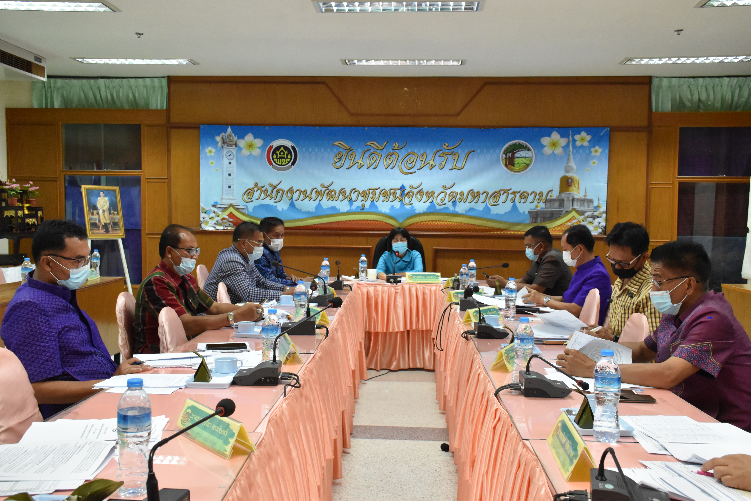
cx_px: 376
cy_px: 250
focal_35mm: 39
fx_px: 814
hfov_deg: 49.6
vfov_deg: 34.2
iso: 4000
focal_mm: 26
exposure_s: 1/125
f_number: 7.1
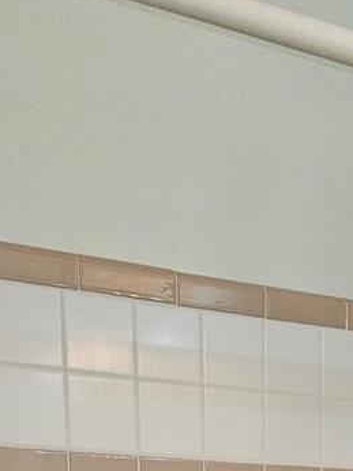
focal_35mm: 80
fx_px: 1087
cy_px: 767
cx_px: 371
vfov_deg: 19.9
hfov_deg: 17.9
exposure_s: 1/60
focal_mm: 5.4
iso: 80
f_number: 1.8
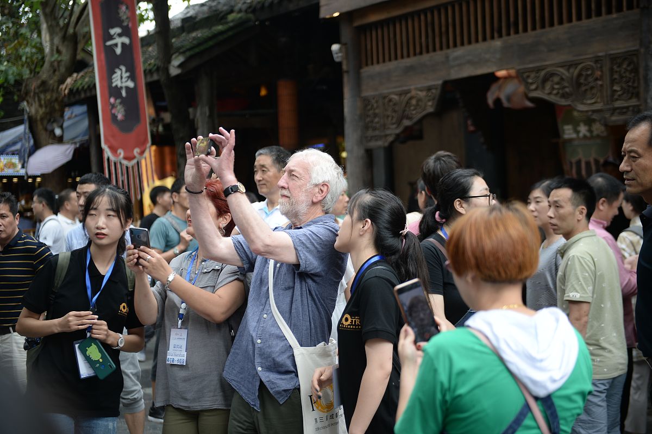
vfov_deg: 23.4
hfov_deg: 34.5
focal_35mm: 58
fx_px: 1050
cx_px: 326
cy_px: 217
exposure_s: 1/160
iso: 125
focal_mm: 58
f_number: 2.8
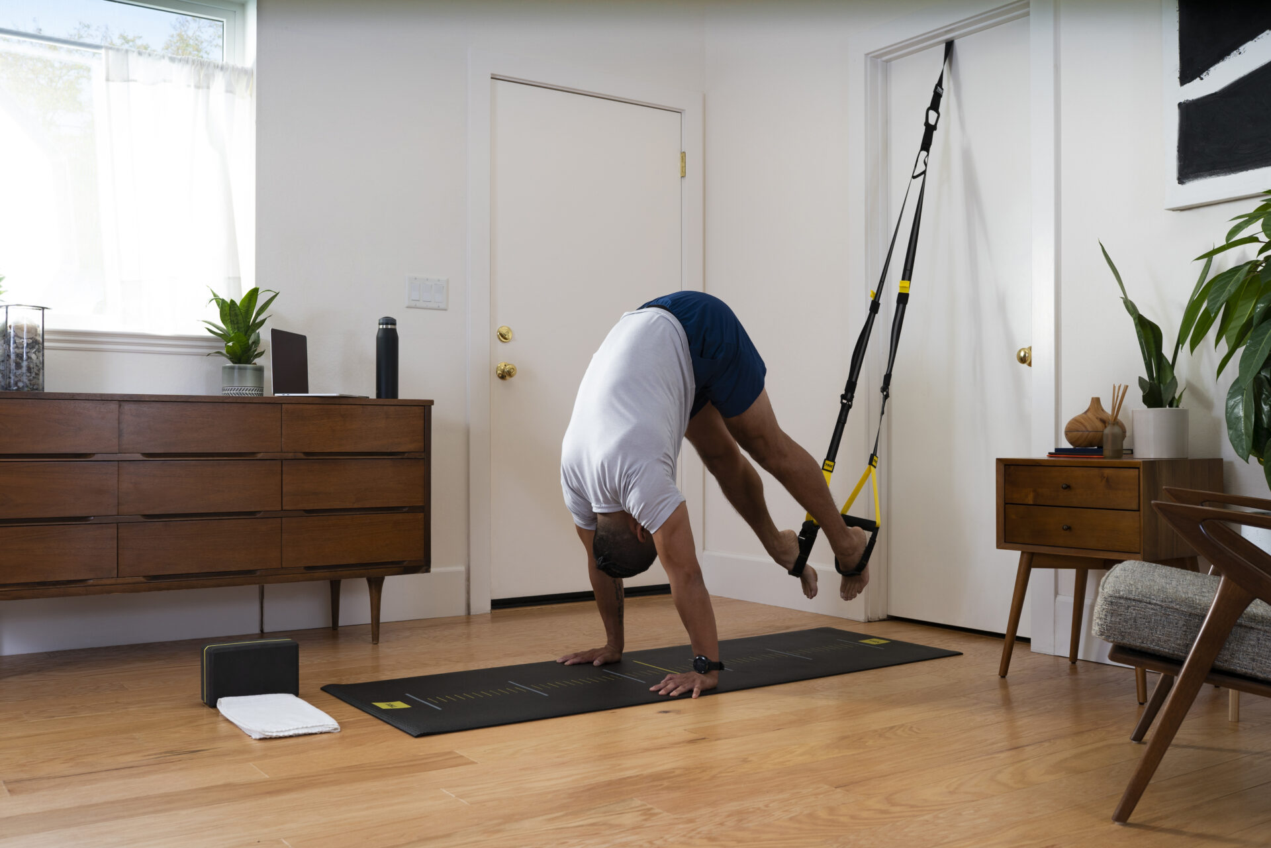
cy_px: 424
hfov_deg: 54.4
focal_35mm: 35
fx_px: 1236
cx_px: 636
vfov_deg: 37.9
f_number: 6.3
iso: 400
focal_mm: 35
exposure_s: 1/200
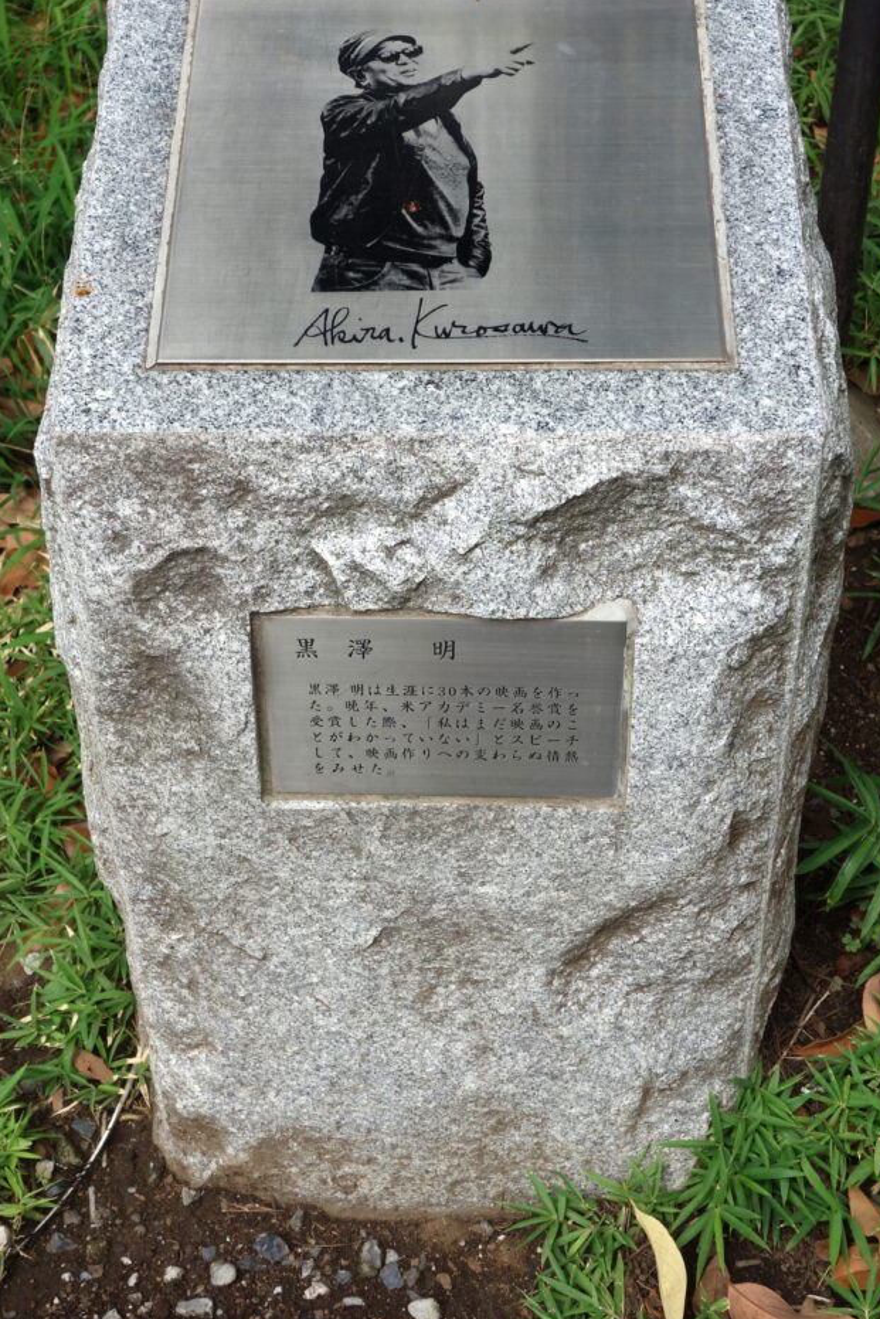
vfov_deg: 36.2
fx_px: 2016
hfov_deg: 24.6
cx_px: 427
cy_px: 608
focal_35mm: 55
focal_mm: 18.66
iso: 125
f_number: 5.6
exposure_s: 1/100
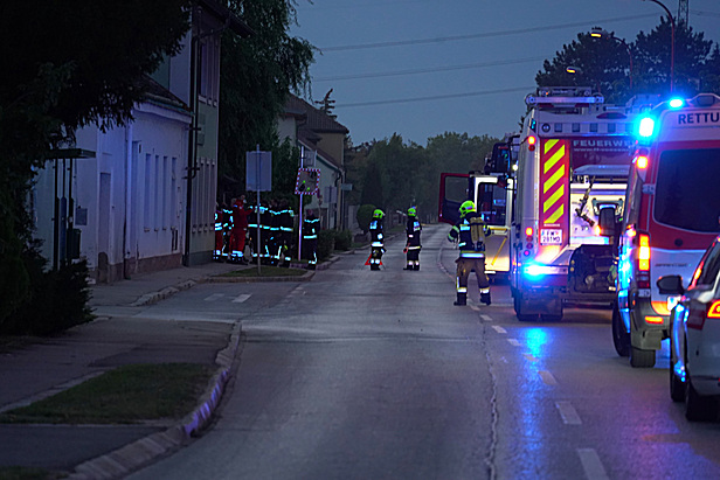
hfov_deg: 10.3
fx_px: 4001
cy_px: 240
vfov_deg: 6.9
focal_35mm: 200
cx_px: 360
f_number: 5.6
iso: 4000
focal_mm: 200
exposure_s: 1/200
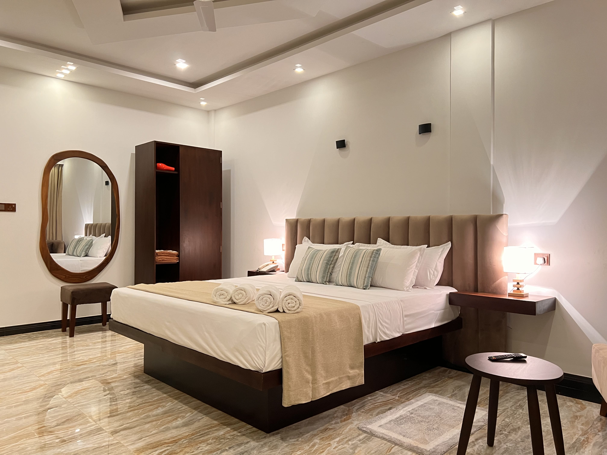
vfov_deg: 53.1
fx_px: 456
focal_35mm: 26
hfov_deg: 67.3
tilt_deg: +0.4
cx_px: 304
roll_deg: +0.0
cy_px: 228
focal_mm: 5.7
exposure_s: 1/50
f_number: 1.5
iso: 500
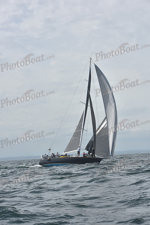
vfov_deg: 23.6
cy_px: 112
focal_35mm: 86
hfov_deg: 15.9
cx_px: 75
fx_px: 537
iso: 200
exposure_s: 1/1000
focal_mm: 86
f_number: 8
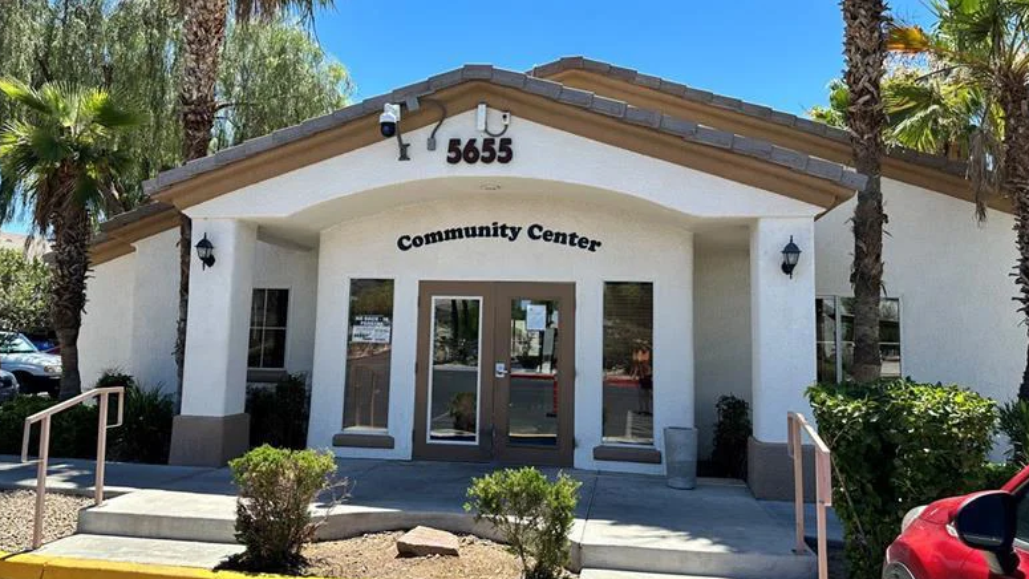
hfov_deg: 69.9
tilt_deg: +7.9
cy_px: 259
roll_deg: -2.3
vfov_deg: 42.8
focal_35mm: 27
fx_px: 737
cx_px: 511
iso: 80
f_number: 1.78
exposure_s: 1/2660
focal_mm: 6.86
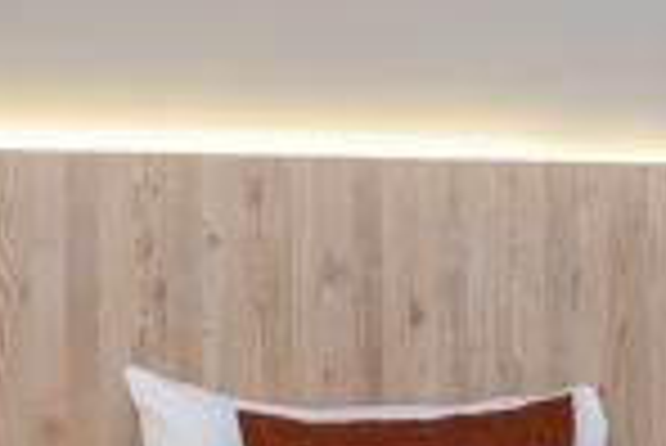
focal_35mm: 97
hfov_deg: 19.5
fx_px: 1796
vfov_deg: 14.1
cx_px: 850
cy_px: 338
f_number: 8
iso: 100
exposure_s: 1/50
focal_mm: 14
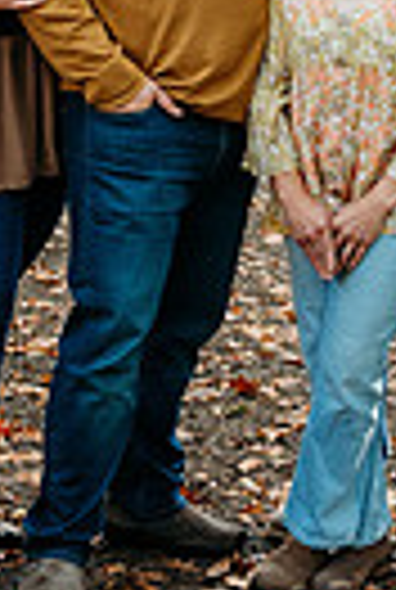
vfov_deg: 13.8
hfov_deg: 9.5
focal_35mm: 144
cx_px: 338
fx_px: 2363
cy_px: -135
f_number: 4.5
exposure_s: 1/250
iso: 500
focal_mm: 42
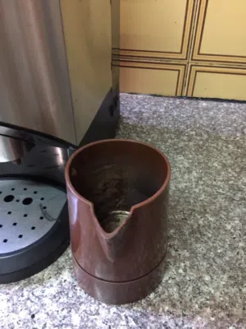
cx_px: 123
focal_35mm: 29
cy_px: 164
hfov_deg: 48.2
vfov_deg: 61.7
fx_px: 275
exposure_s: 1/17
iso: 500
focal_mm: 4.15
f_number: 2.2
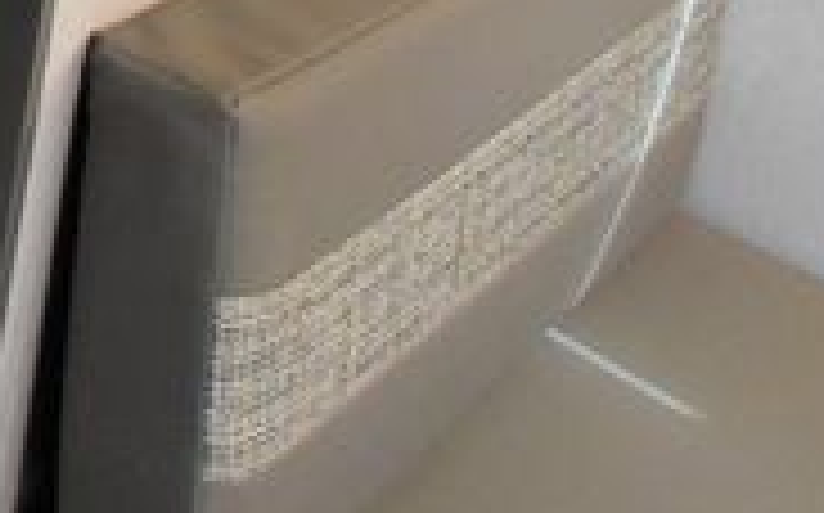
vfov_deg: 15.5
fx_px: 1503
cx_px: -554
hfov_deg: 22.3
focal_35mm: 67
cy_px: -511
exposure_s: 1/15
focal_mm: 10
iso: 3200
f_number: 13
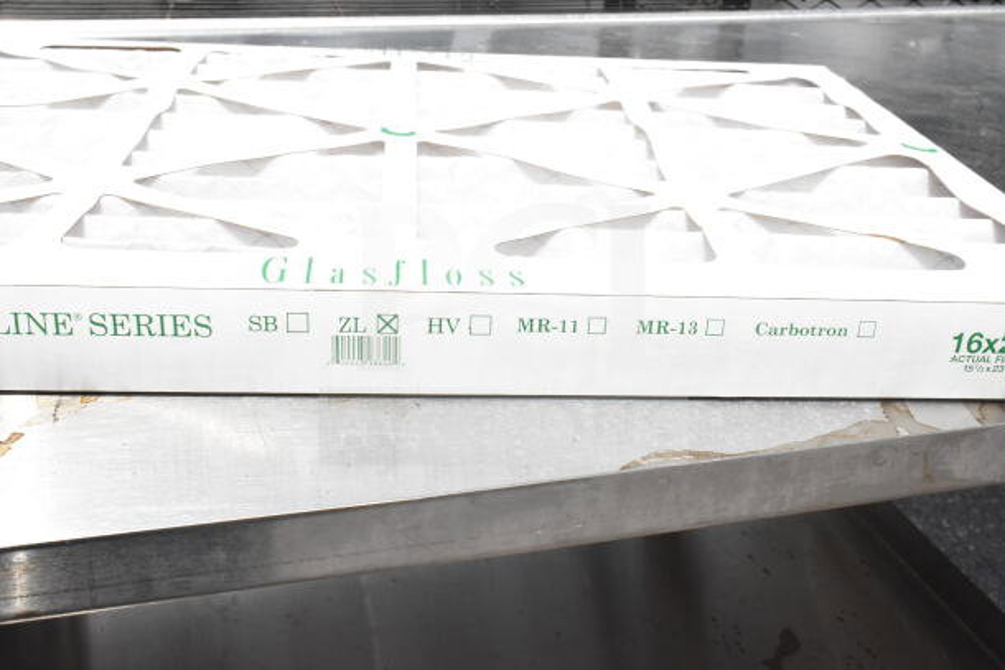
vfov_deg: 35.5
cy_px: 335
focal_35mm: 38
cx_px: 502
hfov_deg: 51.3
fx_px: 1047
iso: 1600
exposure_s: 1/1000
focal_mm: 25
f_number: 16
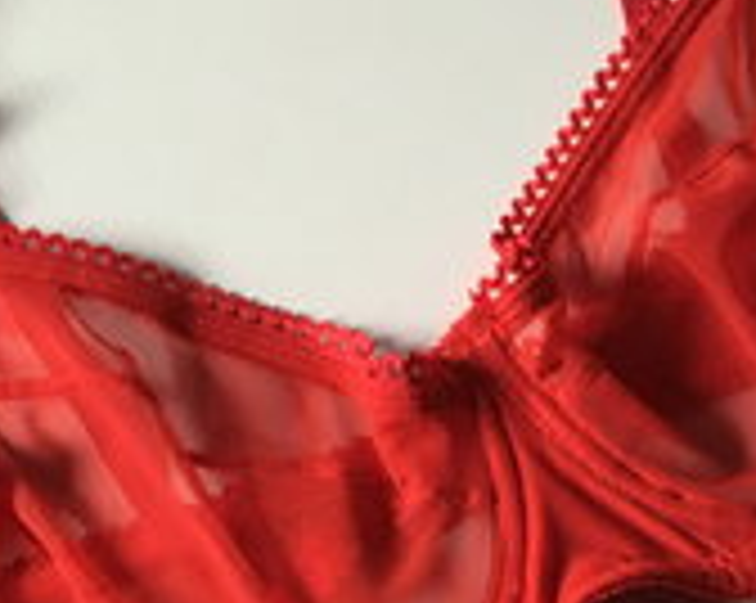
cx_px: 518
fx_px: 2011
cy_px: 947
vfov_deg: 15.5
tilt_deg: -76.2
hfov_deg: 21.2
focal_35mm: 90
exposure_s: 1/33
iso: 64
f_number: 2.2
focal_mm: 4.15
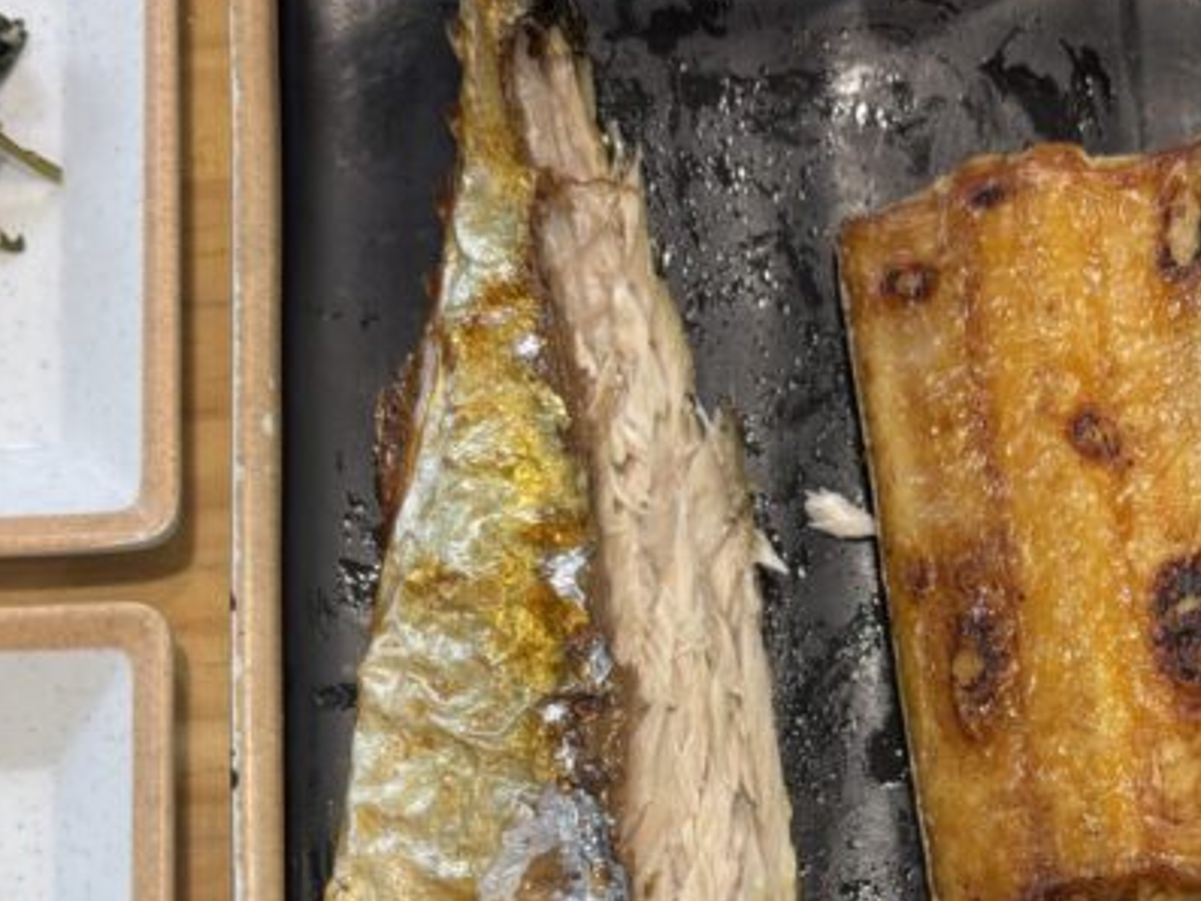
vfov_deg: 20.8
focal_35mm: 67
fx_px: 2325
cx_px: 938
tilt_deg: -81.6
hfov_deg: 28.4
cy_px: 1022
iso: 50
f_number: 1.6
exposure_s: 1/120
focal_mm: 5.96
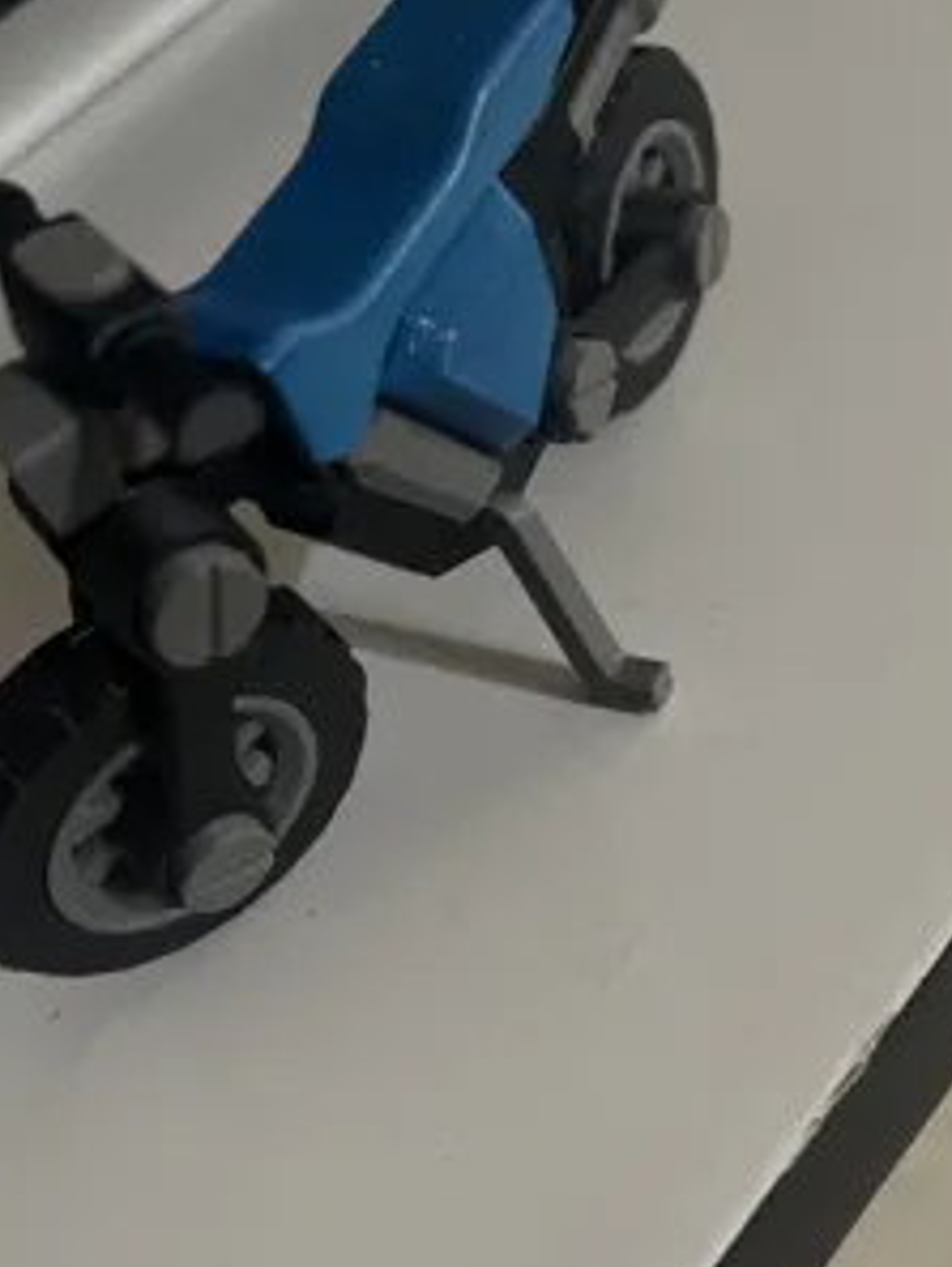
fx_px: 1282
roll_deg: +29.4
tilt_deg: -39.9
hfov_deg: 40.7
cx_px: 427
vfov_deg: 52.3
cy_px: 512
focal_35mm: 35
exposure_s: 1/30
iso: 640
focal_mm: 5.7
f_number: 1.5
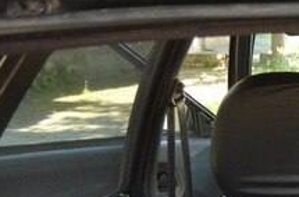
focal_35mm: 92
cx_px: 455
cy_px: 255
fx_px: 762
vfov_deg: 14.2
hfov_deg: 19.3
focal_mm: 20
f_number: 3.8
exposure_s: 1/250
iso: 1600
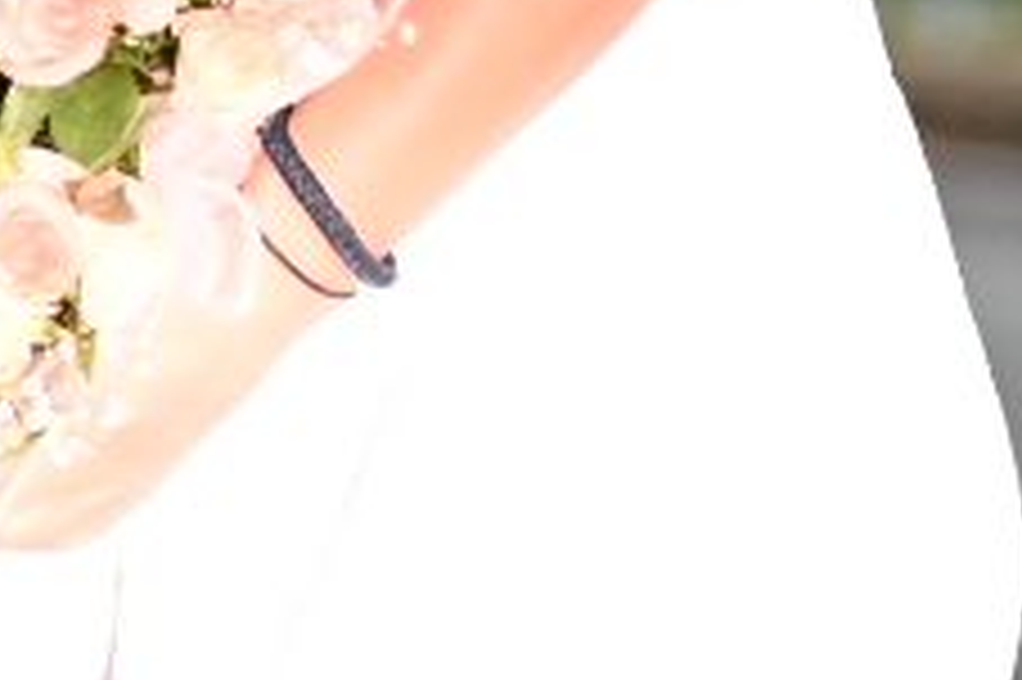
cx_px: -441
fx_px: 10127
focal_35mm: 357
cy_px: -734
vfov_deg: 3.8
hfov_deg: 5.7
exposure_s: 1/100
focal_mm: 50
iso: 2000
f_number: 1.8
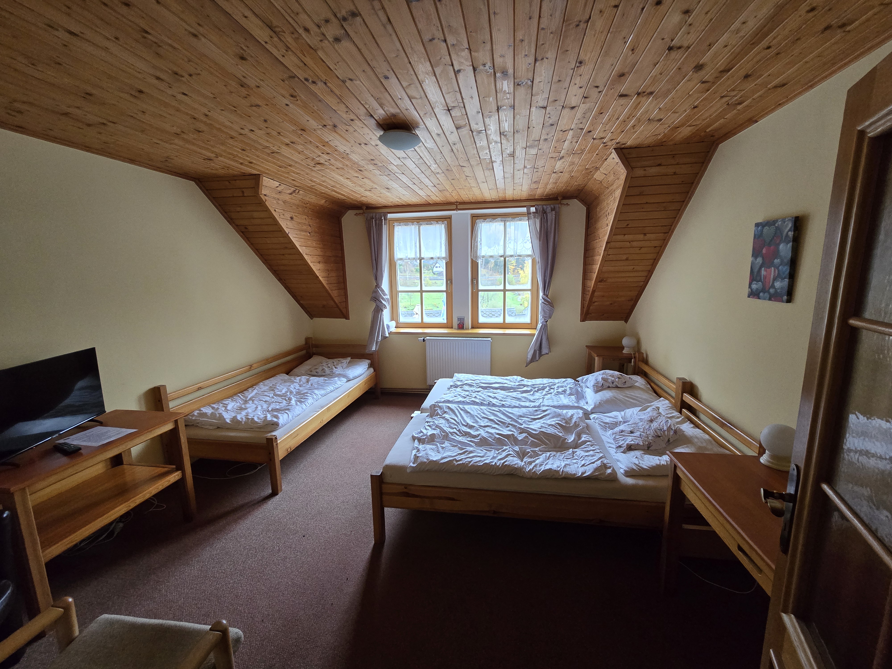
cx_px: 446
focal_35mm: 13
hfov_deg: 106.2
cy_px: 334
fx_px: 335
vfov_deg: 89.9
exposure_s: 1/50
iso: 500
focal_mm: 2.2
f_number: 2.2
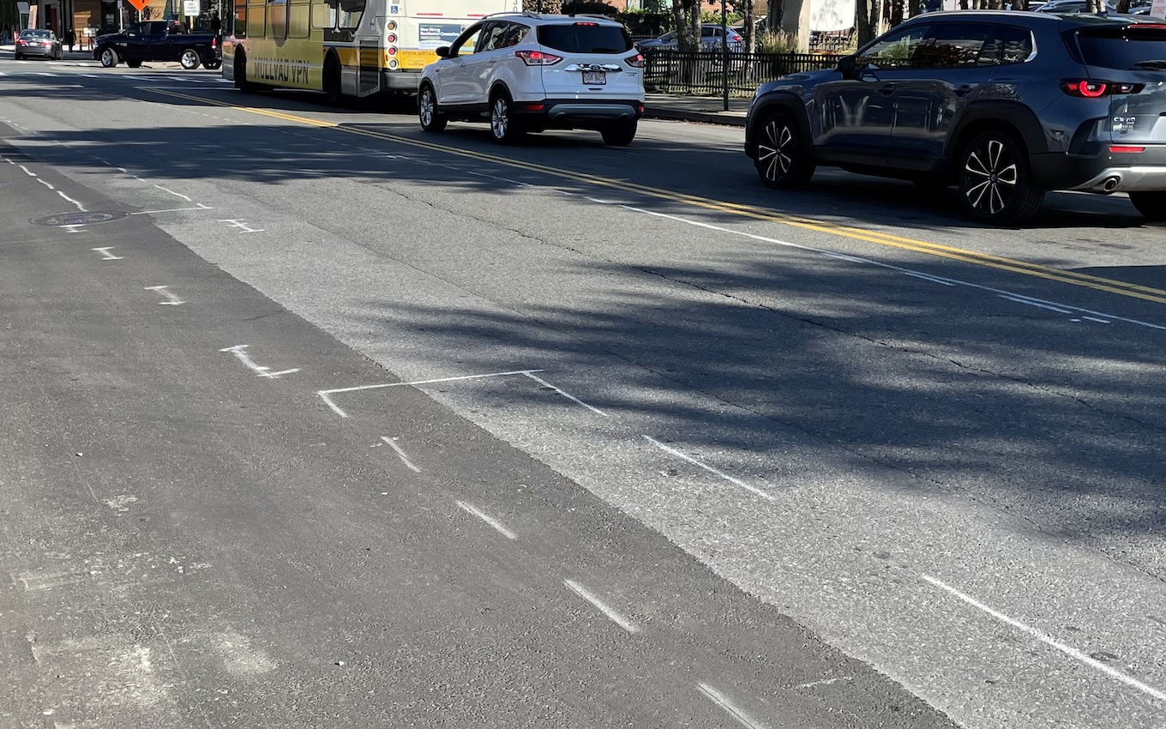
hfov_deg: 40.7
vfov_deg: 26.3
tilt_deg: -7.9
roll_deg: -0.4
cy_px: 285
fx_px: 1557
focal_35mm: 49
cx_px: 420
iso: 32
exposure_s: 1/2132
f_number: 1.6
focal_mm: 4.2
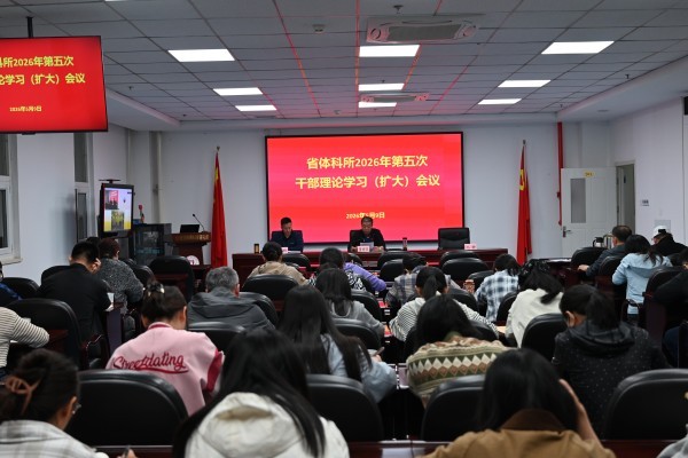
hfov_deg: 47.4
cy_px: 229
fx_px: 783
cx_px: 344
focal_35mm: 41
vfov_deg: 32.6
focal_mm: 41
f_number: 4
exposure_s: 1/125
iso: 900
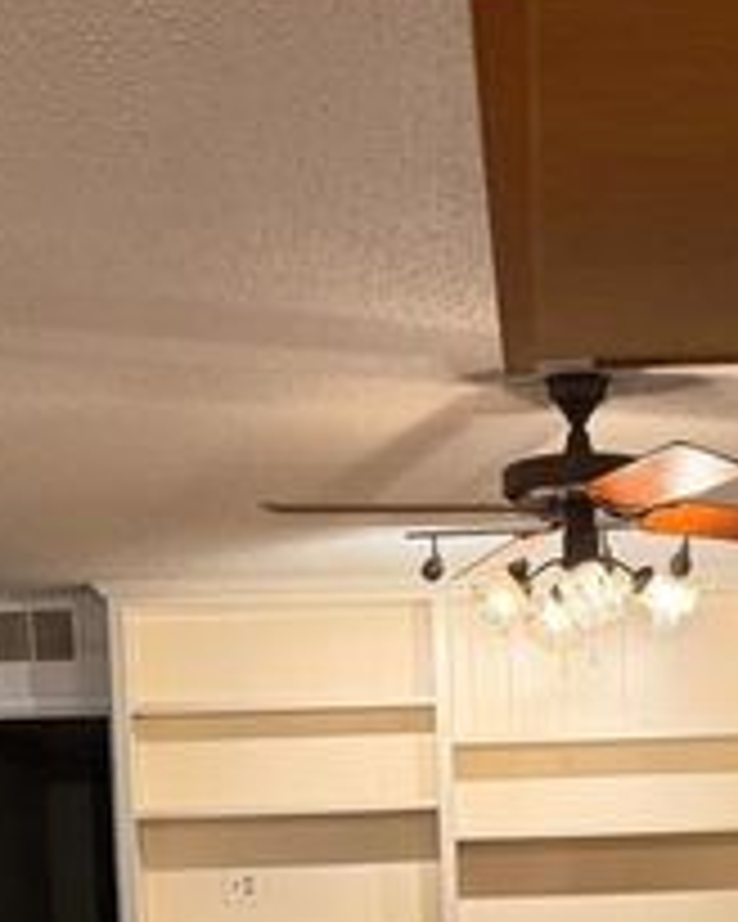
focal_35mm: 68
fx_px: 1857
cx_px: 585
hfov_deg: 22.2
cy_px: 942
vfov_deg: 26.3
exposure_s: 1/60
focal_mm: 6.76
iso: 250
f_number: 1.78
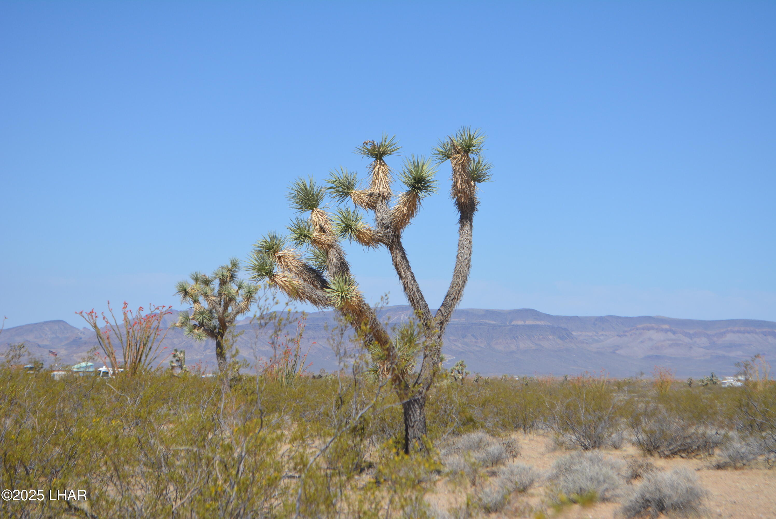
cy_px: 260
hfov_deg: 24.6
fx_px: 1780
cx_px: 388
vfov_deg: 16.6
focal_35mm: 82
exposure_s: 1/2000
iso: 400
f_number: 7.1
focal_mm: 55
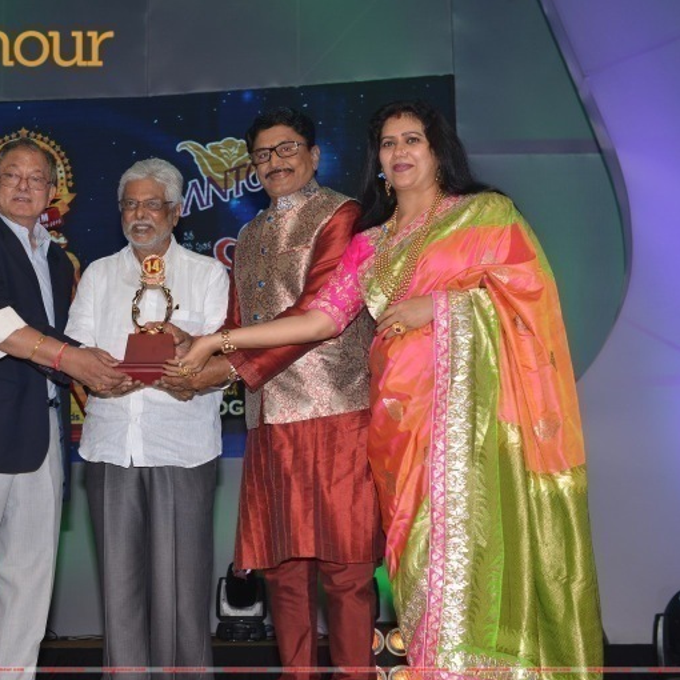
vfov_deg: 26.9
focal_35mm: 64
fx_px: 1422
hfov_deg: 26.6
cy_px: 355
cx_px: 184
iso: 200
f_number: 5.6
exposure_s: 1/160
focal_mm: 48
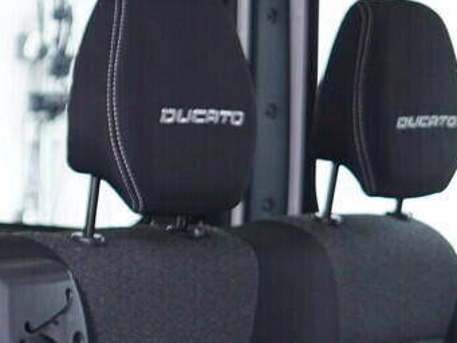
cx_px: -130
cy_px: 555
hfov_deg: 13.1
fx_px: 1928
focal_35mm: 146
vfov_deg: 9.8
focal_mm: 24
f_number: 2.8
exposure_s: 1/40
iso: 200
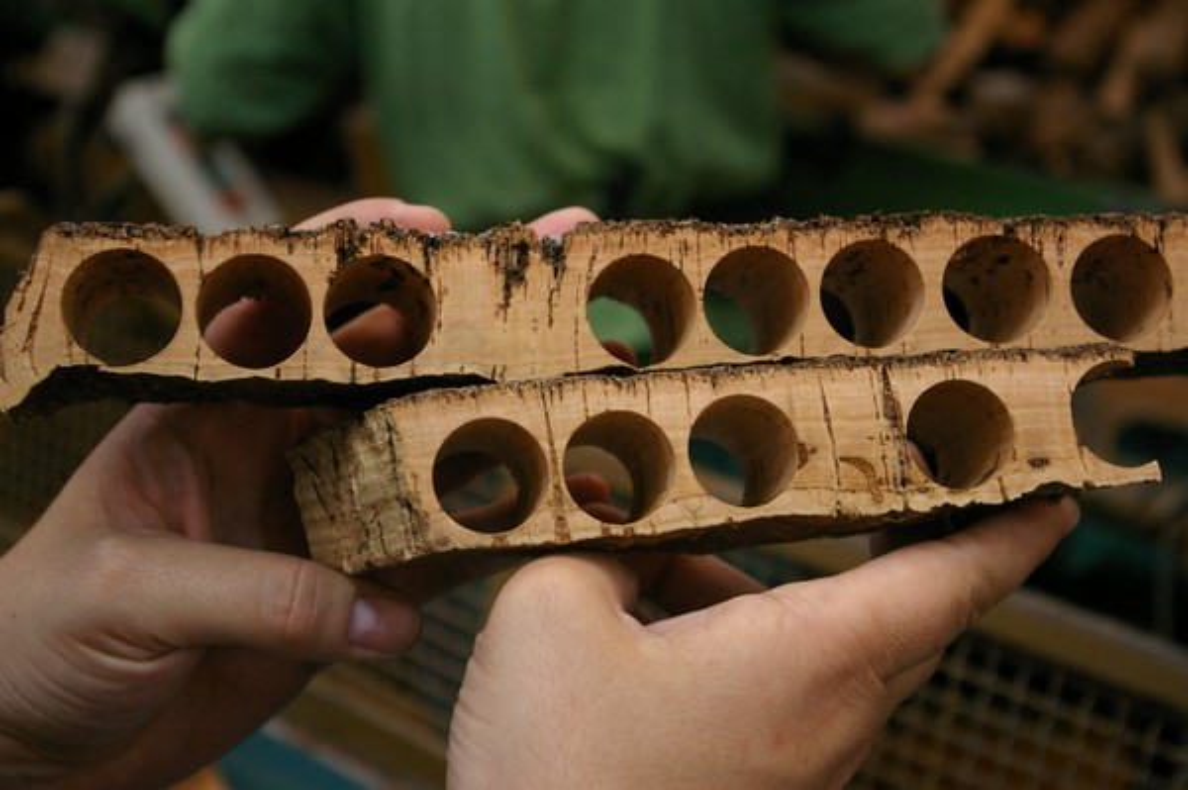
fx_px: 1978
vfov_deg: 22.6
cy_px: 395
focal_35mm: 60
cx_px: 594
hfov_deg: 33.4
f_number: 5.6
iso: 800
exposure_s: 1/90
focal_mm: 40
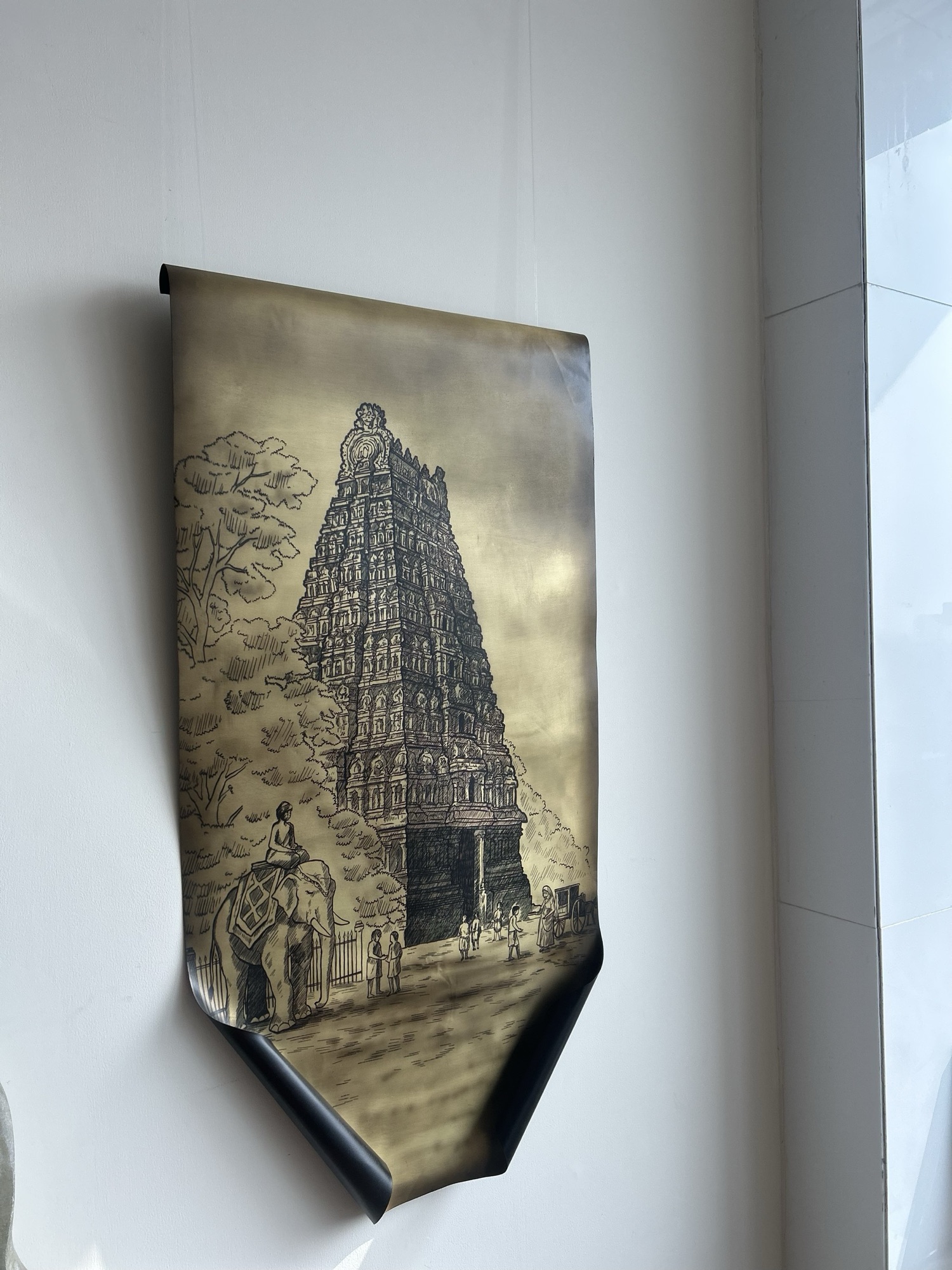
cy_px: 635
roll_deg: +1.3
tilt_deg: +0.1
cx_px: 476
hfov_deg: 53.1
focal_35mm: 26
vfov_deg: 67.3
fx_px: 953
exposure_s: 1/345
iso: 50
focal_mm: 5.7
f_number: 1.5
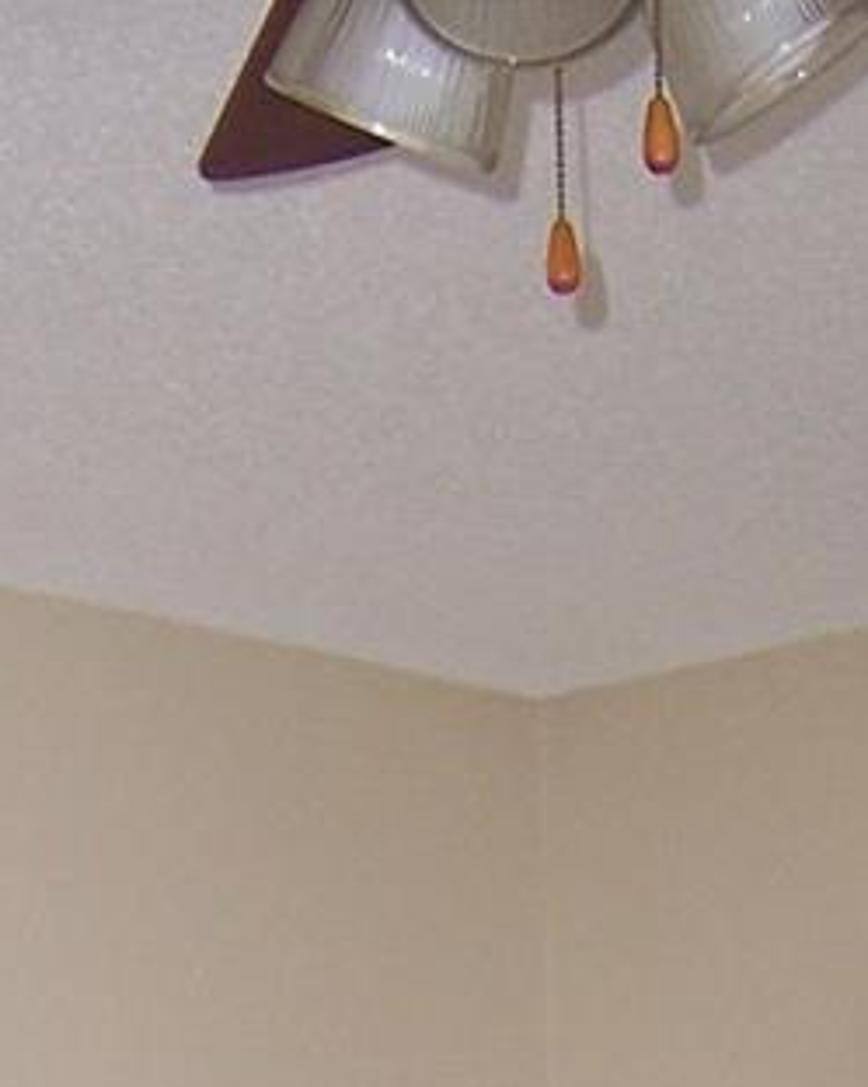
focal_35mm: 124
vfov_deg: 13.6
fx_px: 3988
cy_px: 2083
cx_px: 498
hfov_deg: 12.4
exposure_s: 1/60
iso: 140
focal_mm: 5.5
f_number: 2.8
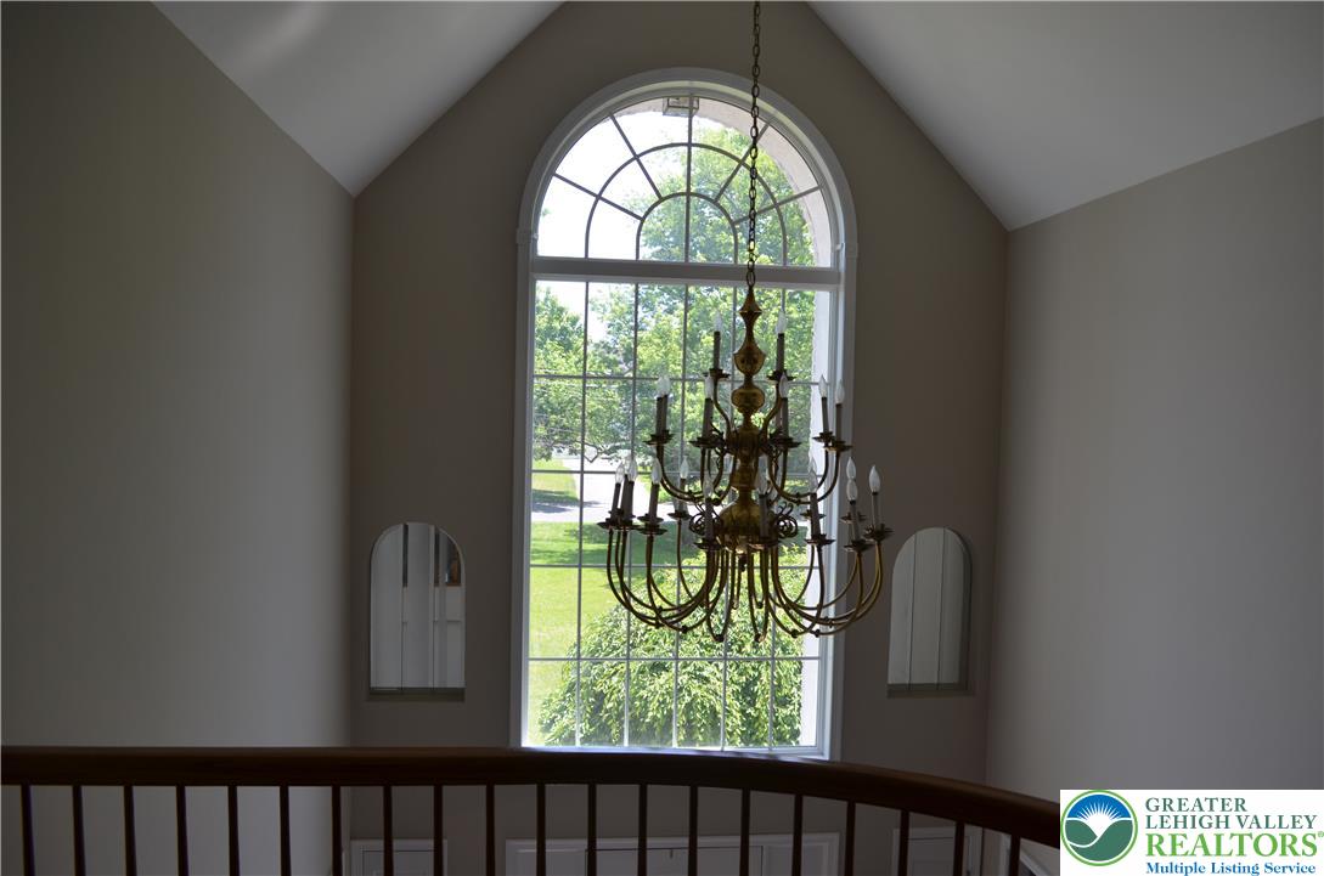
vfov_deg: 47.7
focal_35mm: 27
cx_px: 662
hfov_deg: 67.5
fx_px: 991
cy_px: 438
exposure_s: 1/125
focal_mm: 18
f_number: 5.6
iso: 220
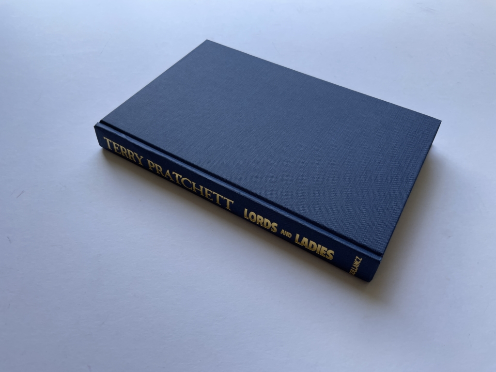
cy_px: 186
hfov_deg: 67.3
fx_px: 373
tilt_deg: -49.7
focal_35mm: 26
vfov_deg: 53.1
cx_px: 248
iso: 32
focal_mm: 4.2
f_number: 1.6
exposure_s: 1/550
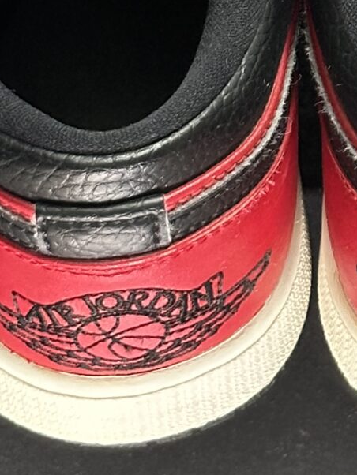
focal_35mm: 204
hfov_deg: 7.3
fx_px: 2803
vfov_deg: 9.5
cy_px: -153
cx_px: 329
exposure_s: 1/30
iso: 640
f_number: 1.78
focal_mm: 6.86
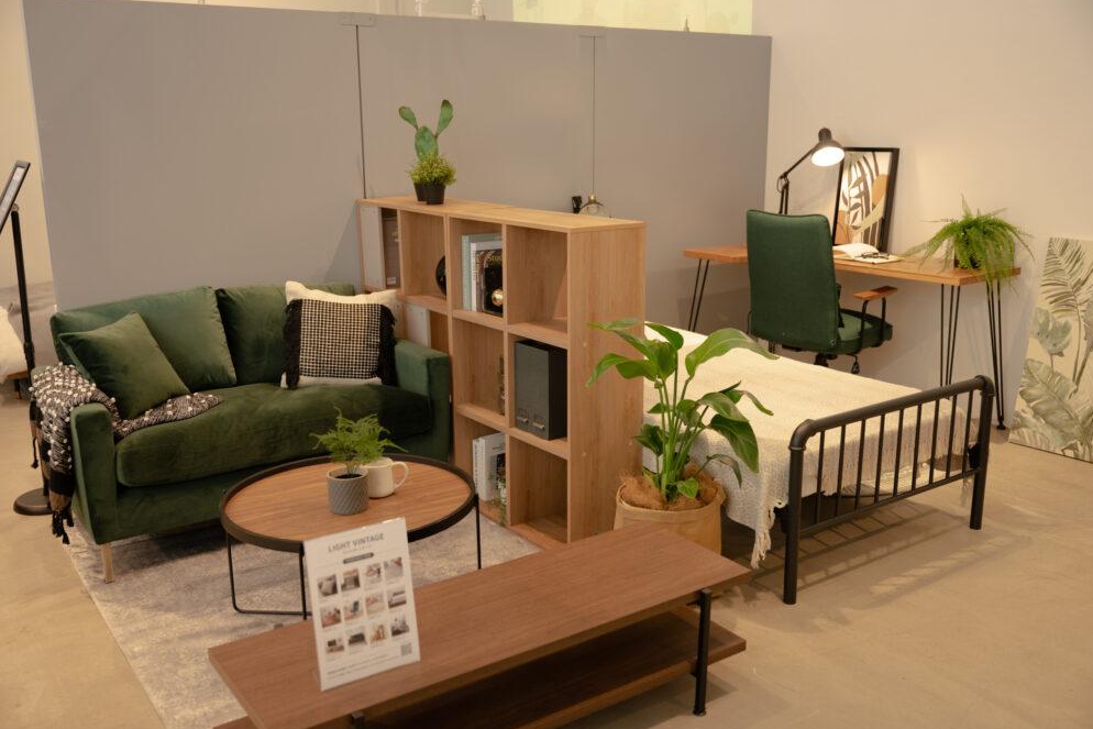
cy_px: 371
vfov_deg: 38.9
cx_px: 545
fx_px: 1032
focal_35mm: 34
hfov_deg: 55.8
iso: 560
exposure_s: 1/200
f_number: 2.8
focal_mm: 33
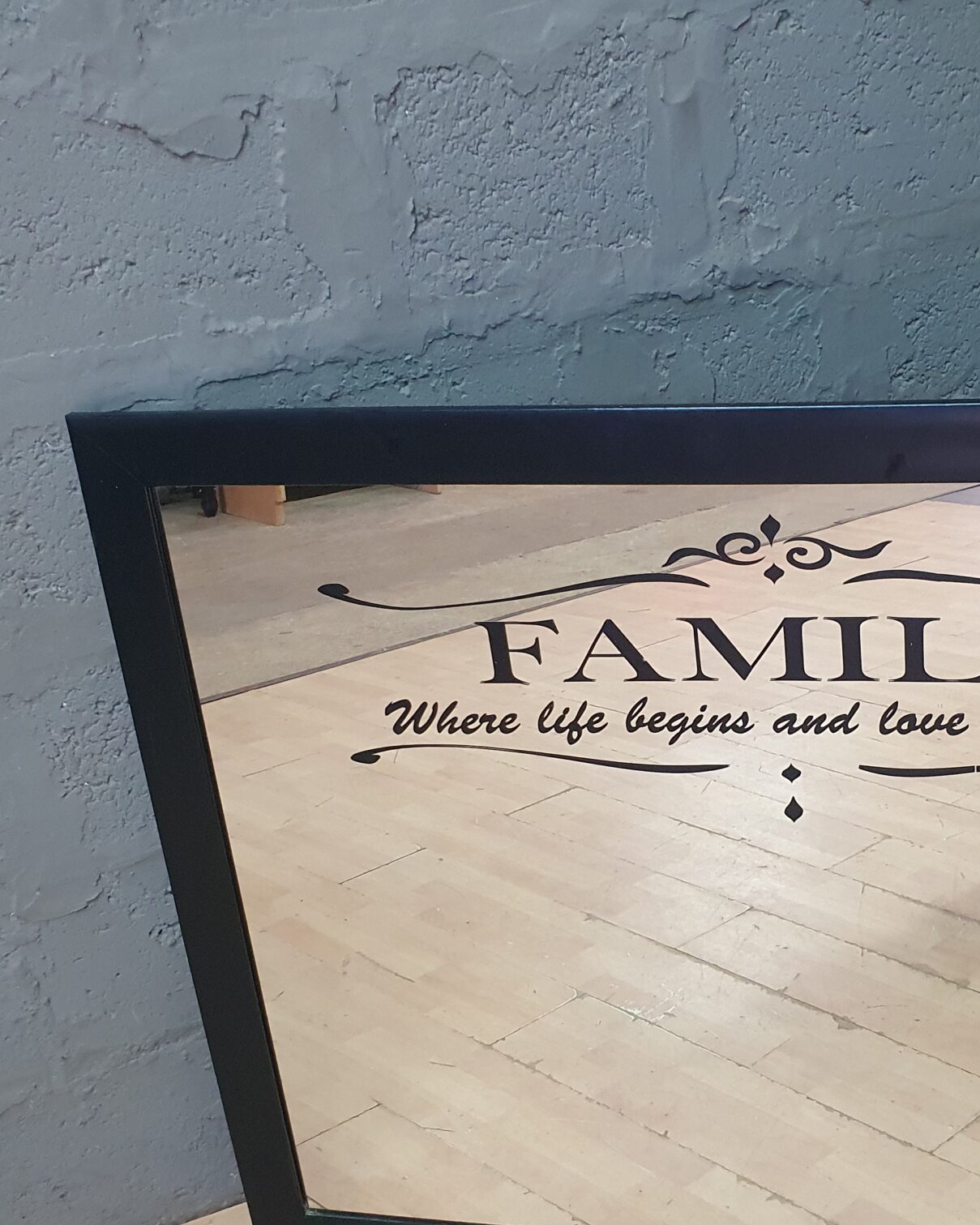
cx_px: 765
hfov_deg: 34.0
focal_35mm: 43
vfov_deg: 42.9
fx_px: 1559
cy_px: 663
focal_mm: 4.32
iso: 500
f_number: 2.4
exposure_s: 1/50
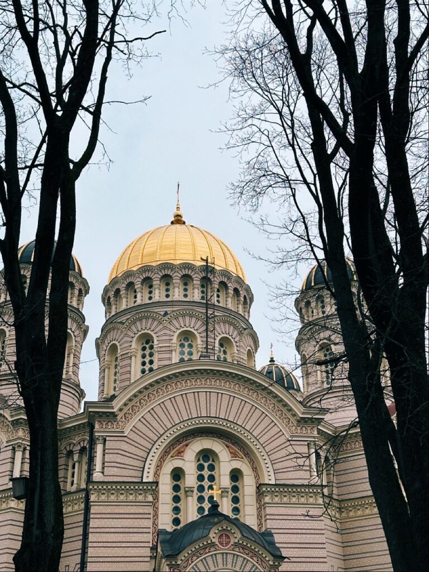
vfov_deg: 39.7
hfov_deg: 30.3
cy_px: 286
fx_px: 793
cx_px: 214
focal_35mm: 48
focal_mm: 6.86
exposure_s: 1/1639
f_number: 1.78
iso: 64
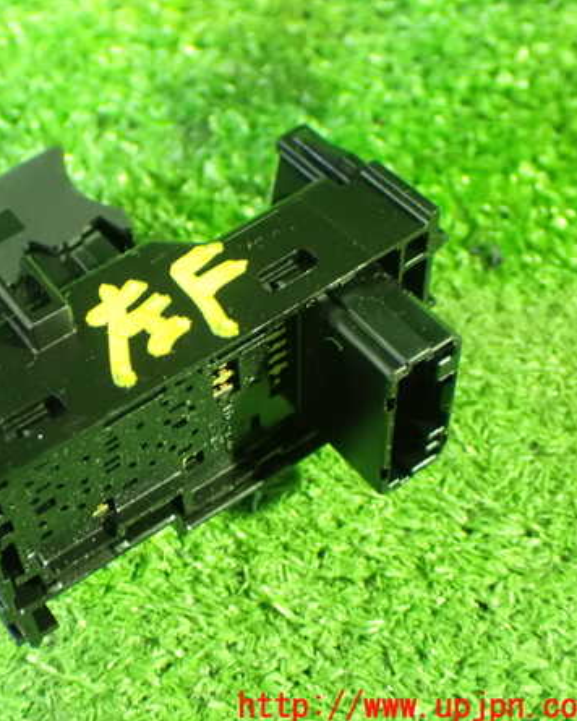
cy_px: 363
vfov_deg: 34.7
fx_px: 1153
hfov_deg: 27.6
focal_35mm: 54
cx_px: 118
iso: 1600
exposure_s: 1/15
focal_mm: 7.31
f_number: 2.8
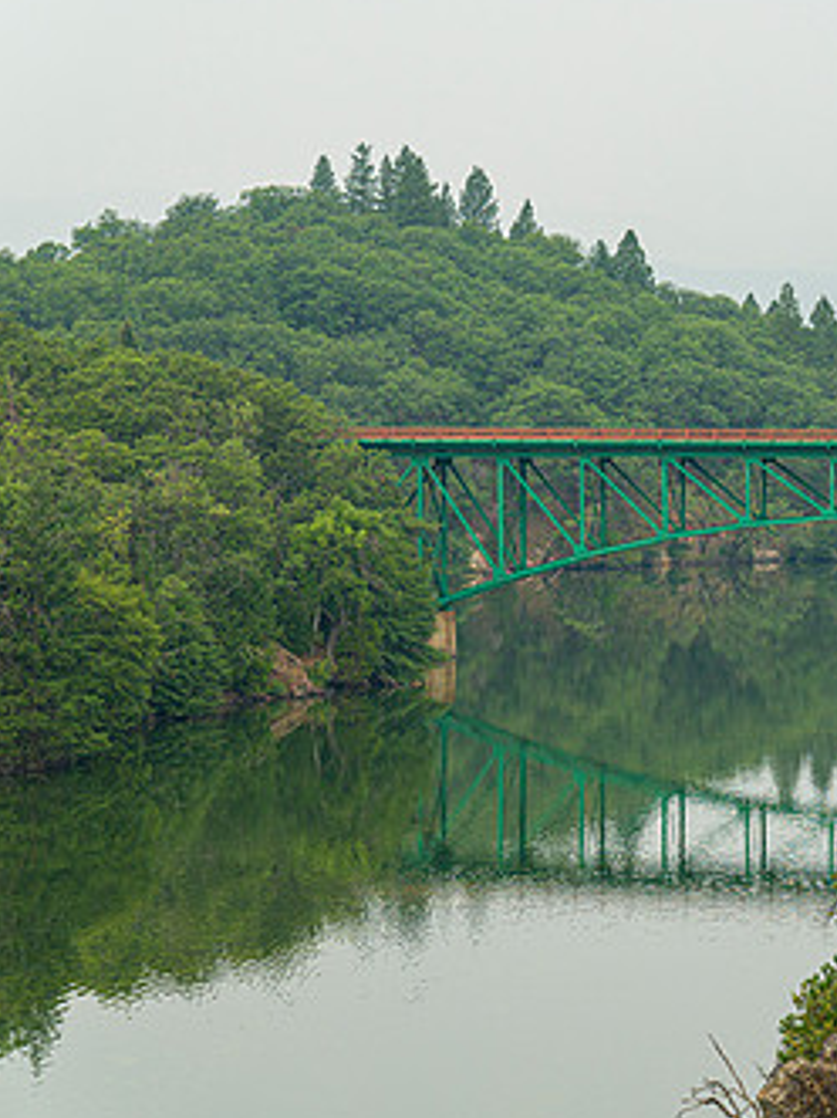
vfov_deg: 16.7
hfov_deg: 12.3
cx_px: 921
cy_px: 522
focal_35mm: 118
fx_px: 3807
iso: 320
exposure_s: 1/800
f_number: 4
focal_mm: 70
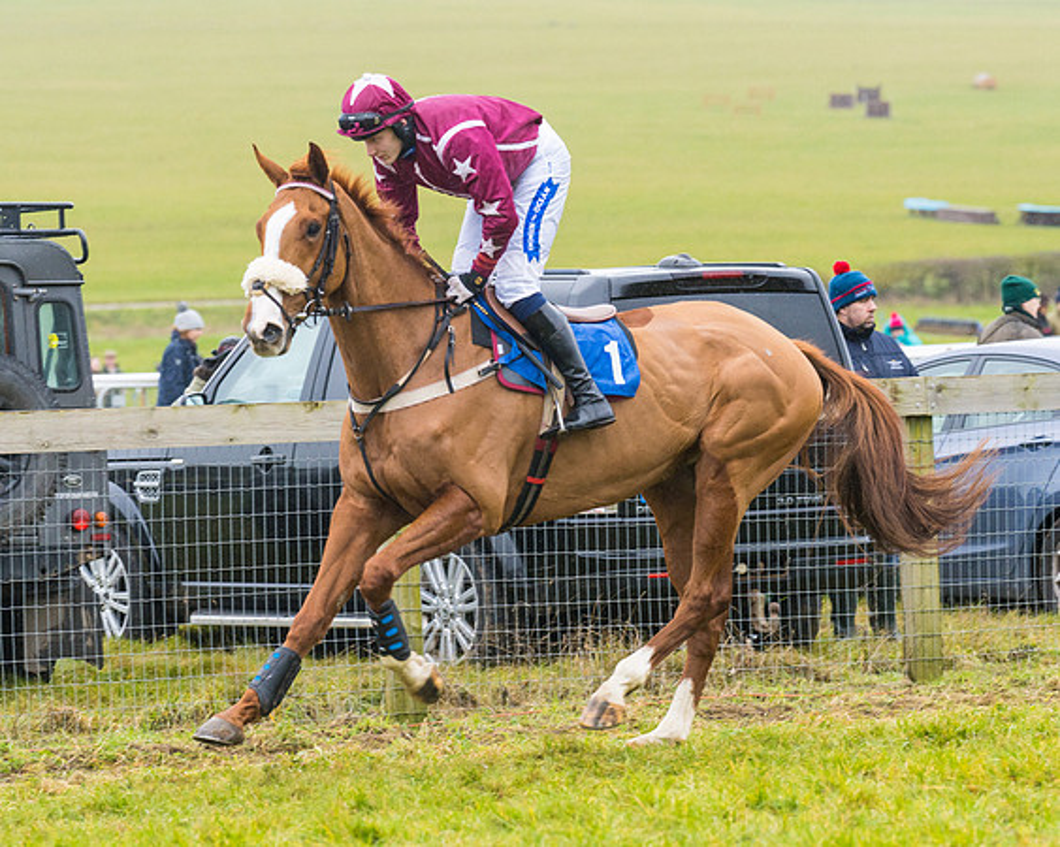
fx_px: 6413
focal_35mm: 204
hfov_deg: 9.4
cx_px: 525
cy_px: 528
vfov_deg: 7.6
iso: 800
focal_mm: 135
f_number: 4
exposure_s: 1/500
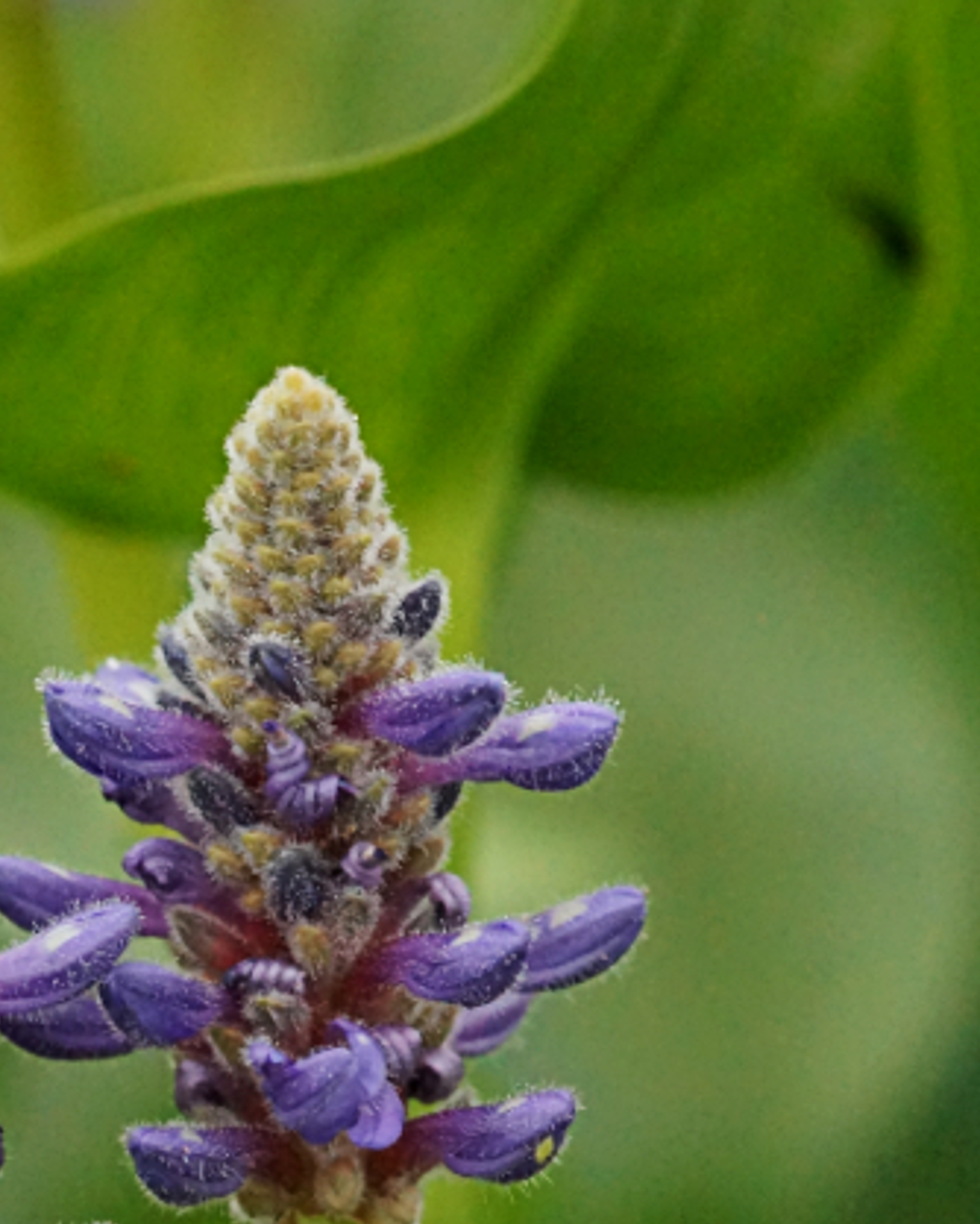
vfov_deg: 4.8
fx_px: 14673
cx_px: -114
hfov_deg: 3.8
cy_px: 1154
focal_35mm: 405
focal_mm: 100
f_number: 5.6
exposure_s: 1/160
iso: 3200
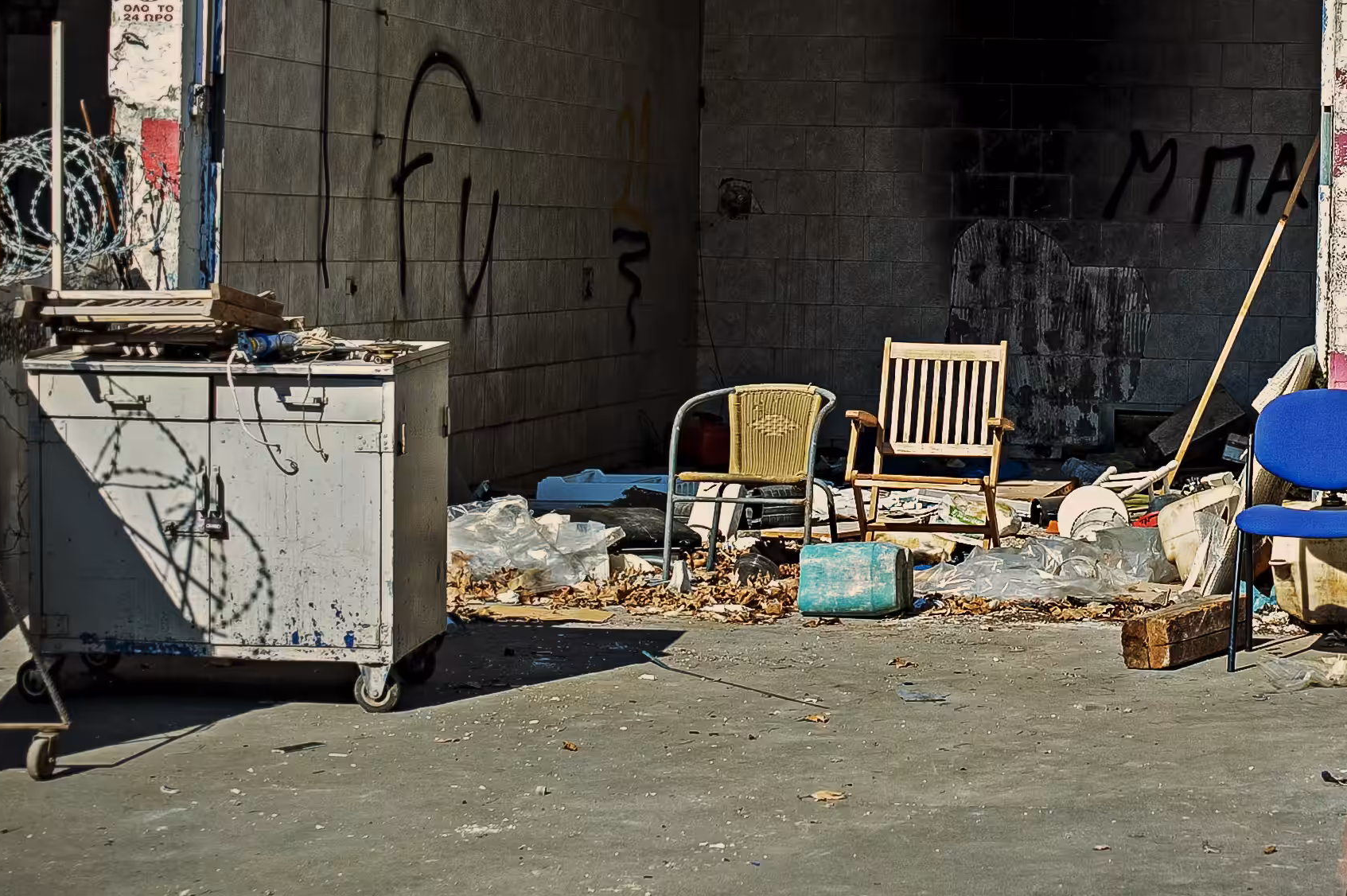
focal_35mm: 88
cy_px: 280
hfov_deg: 22.8
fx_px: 3290
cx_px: 1059
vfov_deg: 15.5
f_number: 4
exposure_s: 1/3200
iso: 200
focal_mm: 35
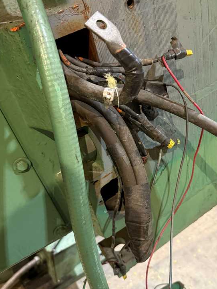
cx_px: 151
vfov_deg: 53.9
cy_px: 138
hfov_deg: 41.0
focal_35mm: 34
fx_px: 284
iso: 500
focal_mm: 6.76
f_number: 1.78
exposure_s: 1/60
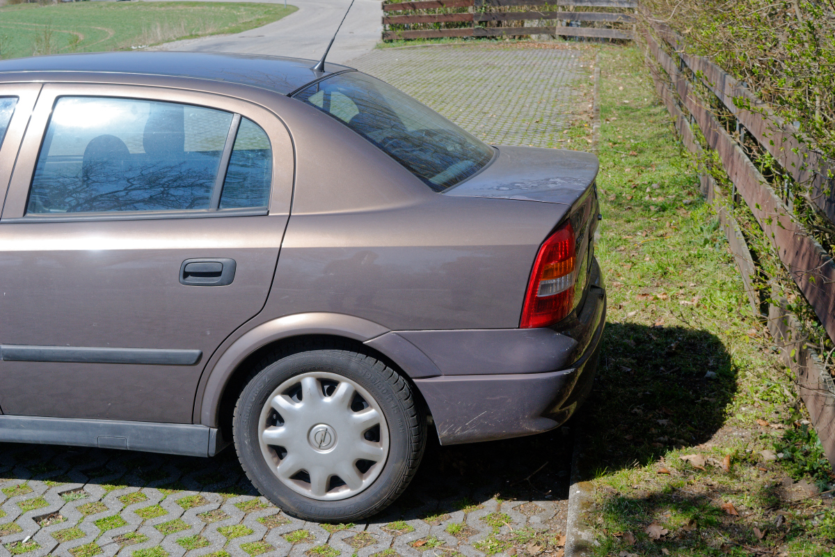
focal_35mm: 54
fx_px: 1252
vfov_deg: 25.1
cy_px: 278
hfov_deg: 36.9
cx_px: 418
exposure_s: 1/250
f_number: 11
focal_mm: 36
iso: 280
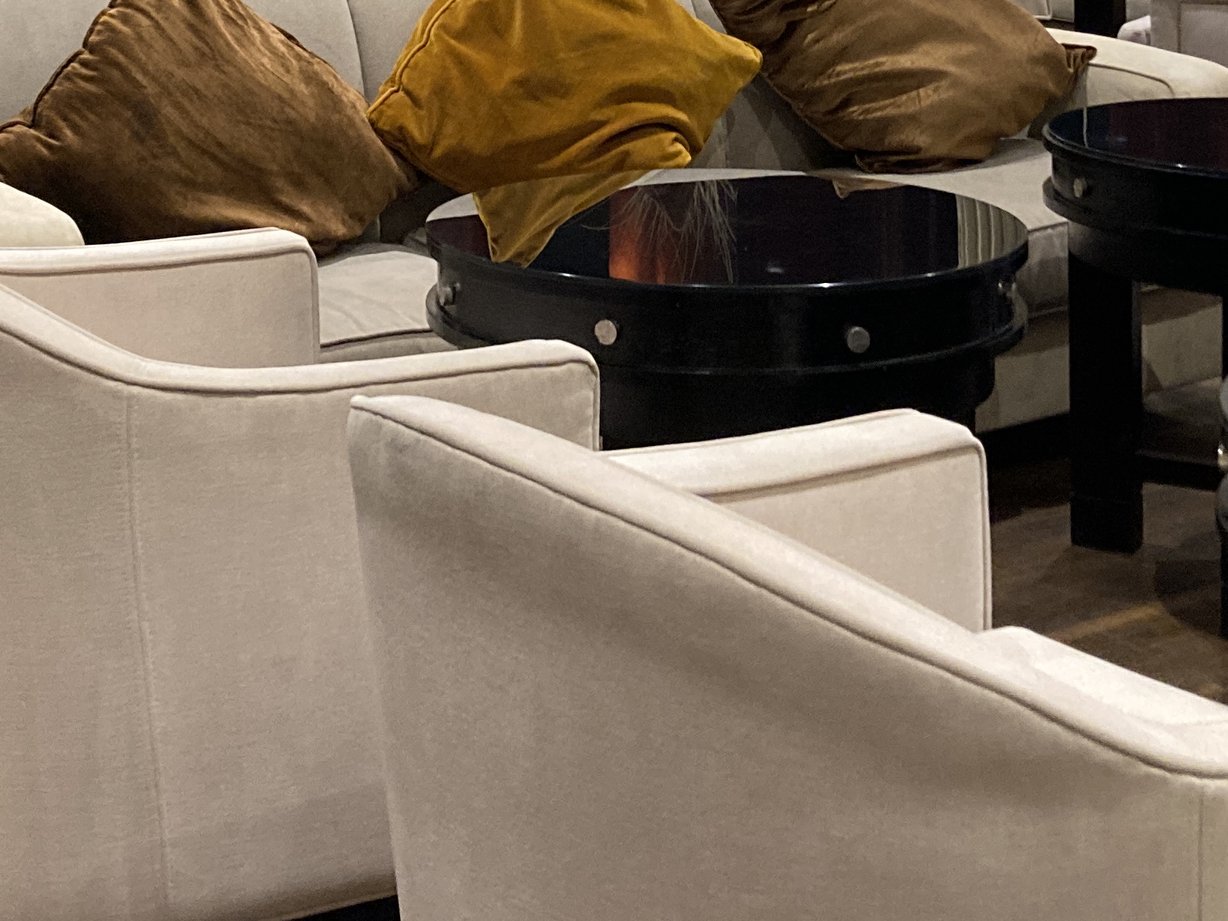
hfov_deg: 28.1
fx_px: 2448
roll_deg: -0.3
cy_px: -195
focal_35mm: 69
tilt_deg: -0.5
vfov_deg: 20.0
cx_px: 546
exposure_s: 1/25
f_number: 1.8
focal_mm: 3.99
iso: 400
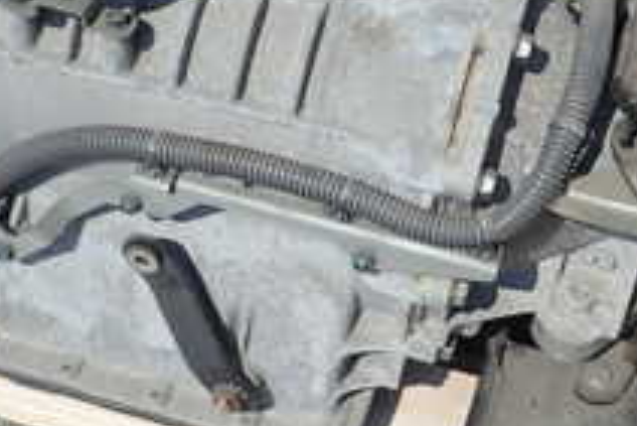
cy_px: 199
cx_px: 287
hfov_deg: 27.3
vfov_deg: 18.5
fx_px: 1310
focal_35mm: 74
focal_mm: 4.5
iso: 100
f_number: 8
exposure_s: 1/200
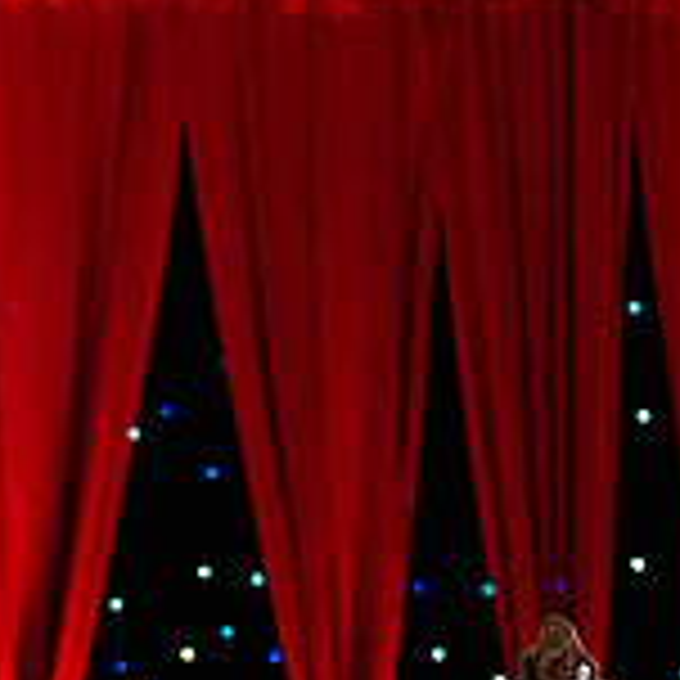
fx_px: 5067
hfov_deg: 7.6
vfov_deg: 7.5
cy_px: 1139
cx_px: 25
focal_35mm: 228
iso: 2500
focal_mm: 70
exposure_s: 1/400
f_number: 2.8
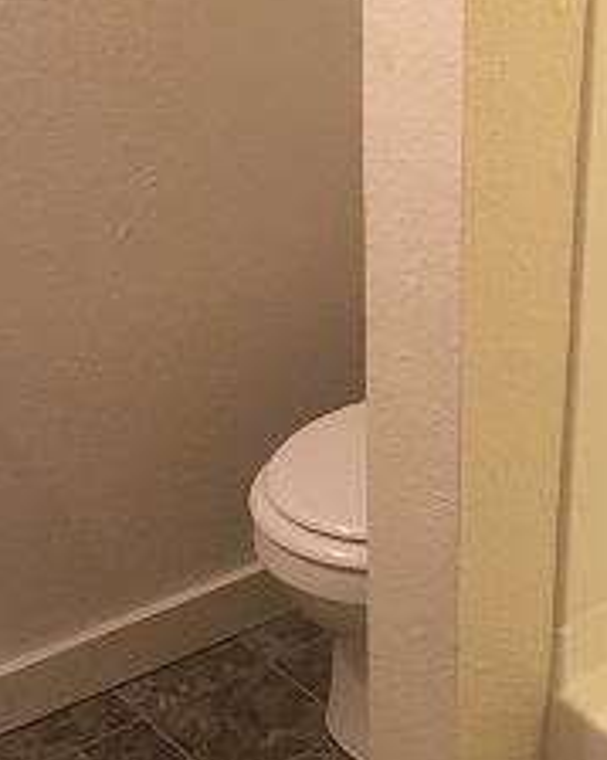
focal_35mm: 81
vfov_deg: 23.5
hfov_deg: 18.6
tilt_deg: -28.0
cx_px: 536
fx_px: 1820
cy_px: 516
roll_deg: -2.6
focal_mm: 4.15
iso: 50
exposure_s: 1/4
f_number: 2.2
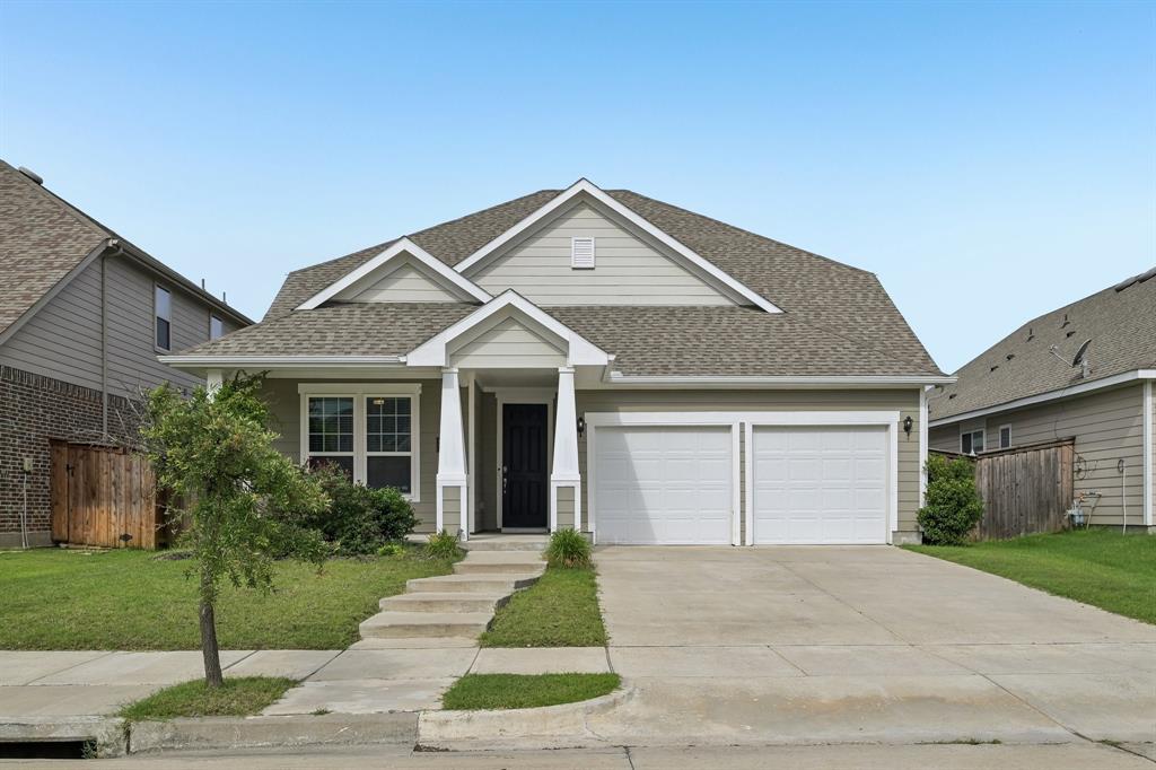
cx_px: 578
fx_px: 963
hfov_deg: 61.9
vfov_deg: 43.6
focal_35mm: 30
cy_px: 385
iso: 400
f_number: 8
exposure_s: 1/1600
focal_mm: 30
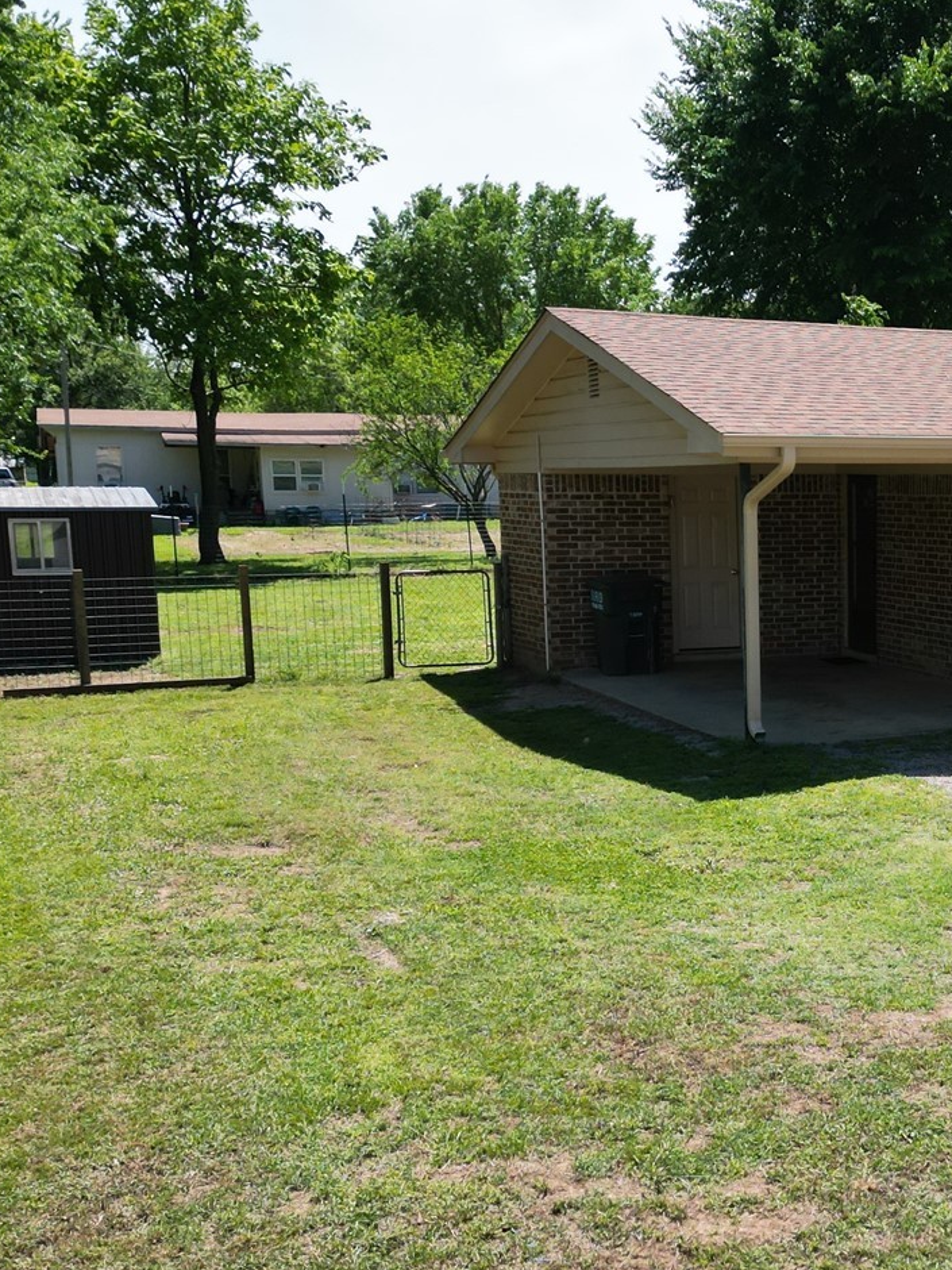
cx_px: 956
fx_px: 1797
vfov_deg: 38.7
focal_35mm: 49
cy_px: 777
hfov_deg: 27.9
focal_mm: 6.72
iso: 150
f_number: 1.7
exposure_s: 1/3000
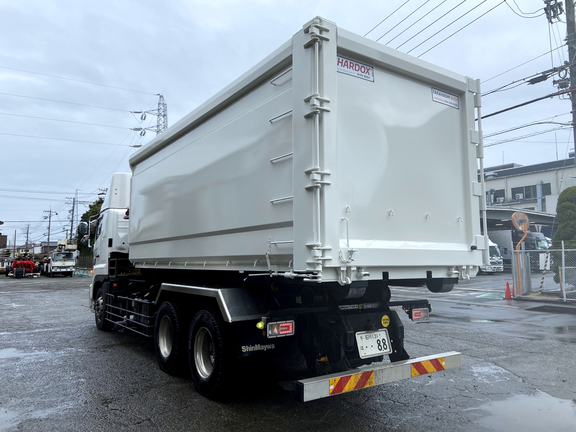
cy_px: 216
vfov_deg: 53.1
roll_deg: +0.6
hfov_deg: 67.3
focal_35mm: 26
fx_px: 433
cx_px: 288
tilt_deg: +5.7
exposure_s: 1/715
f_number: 1.8
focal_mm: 4.25
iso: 32
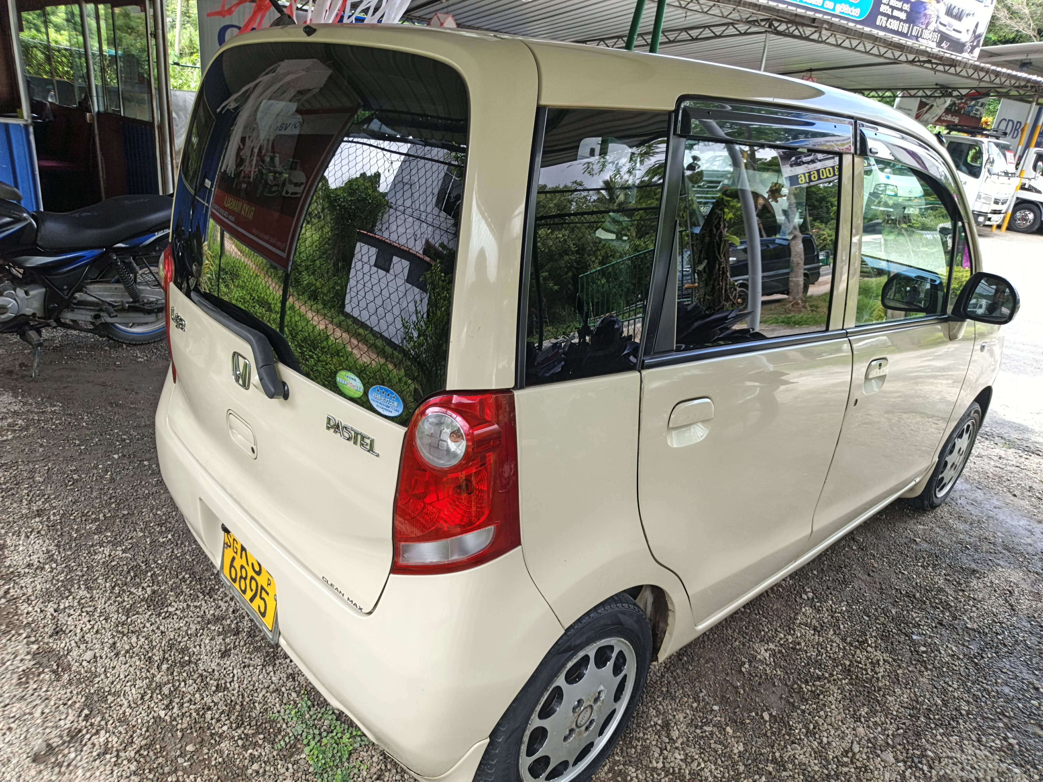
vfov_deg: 58.9
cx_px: 522
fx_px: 693
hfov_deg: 73.9
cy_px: 391
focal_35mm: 23
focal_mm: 5.56
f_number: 1.8
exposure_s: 1/162
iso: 50
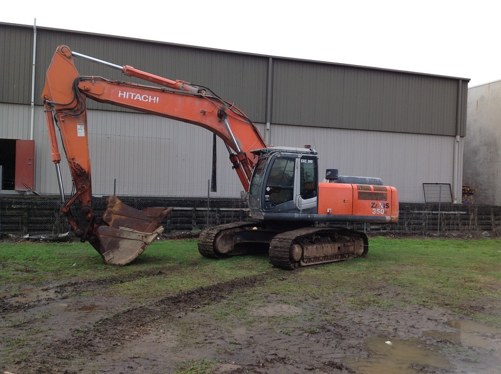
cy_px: 187
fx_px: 506
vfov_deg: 40.6
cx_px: 250
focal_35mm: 35
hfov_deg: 52.7
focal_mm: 4.28
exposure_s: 1/504
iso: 80
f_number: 2.4
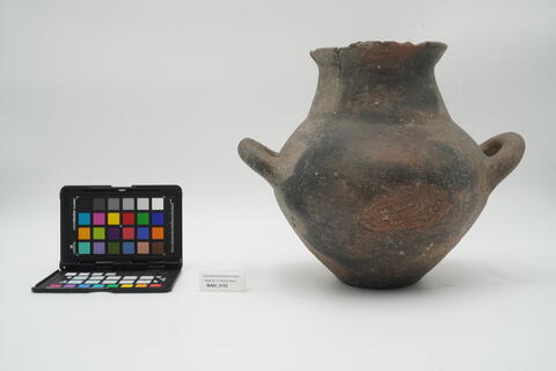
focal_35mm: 38
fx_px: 579
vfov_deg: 35.5
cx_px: 278
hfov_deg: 51.3
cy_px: 186
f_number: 16
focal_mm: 25
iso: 100
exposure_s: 1/10
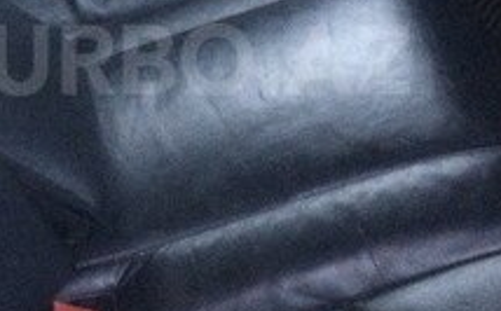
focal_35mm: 95
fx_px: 1295
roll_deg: -2.7
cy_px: 60
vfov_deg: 13.6
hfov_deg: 21.8
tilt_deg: -38.6
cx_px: 171
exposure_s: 1/17
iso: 500
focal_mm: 4.15
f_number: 2.2
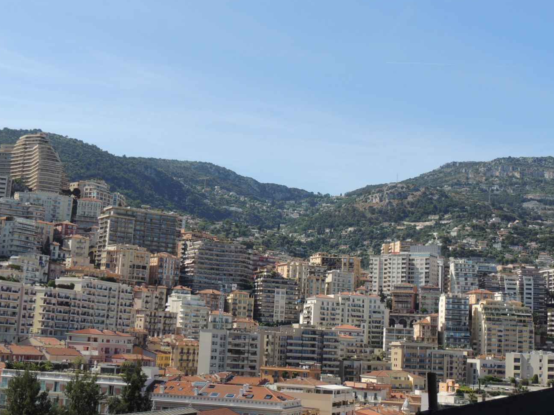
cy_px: 196
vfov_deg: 27.5
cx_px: 308
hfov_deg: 36.1
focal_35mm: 53
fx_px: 848
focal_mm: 7.6
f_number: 3.4
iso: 100
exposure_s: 1/1000
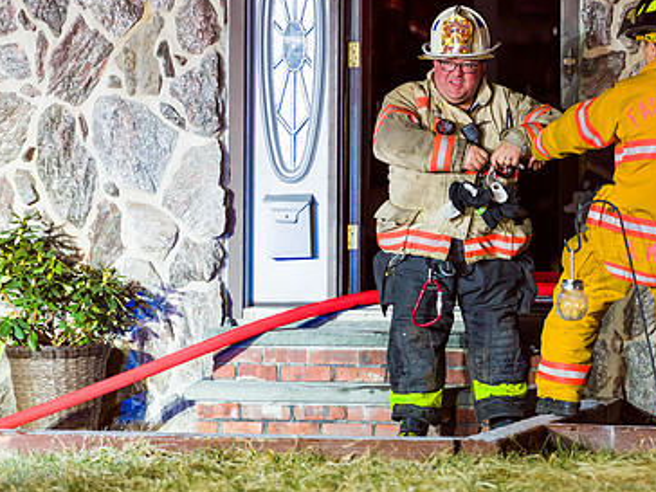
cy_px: 148
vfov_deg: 4.9
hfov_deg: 6.5
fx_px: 5799
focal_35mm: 306
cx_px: 452
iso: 3200
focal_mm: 200
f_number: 3.2
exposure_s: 1/250
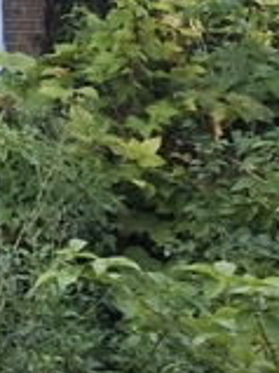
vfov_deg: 19.2
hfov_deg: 11.9
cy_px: -108
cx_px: -434
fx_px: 1022
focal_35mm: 95
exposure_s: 1/120
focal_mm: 2.16
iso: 50
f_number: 2.2
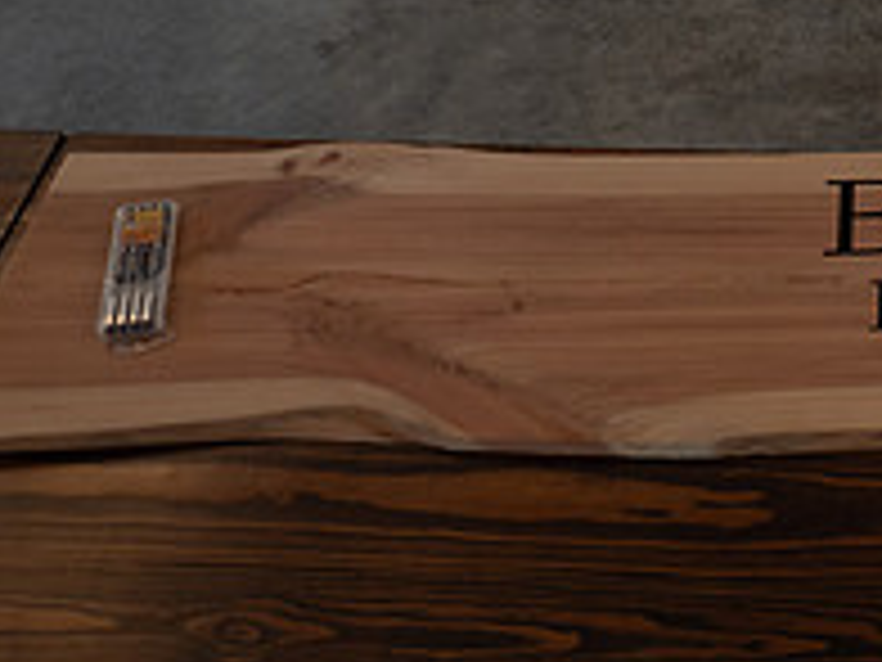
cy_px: 169
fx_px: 1809
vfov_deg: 20.6
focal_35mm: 71
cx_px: 1084
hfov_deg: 24.6
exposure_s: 1/60
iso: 200
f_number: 2.8
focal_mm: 12
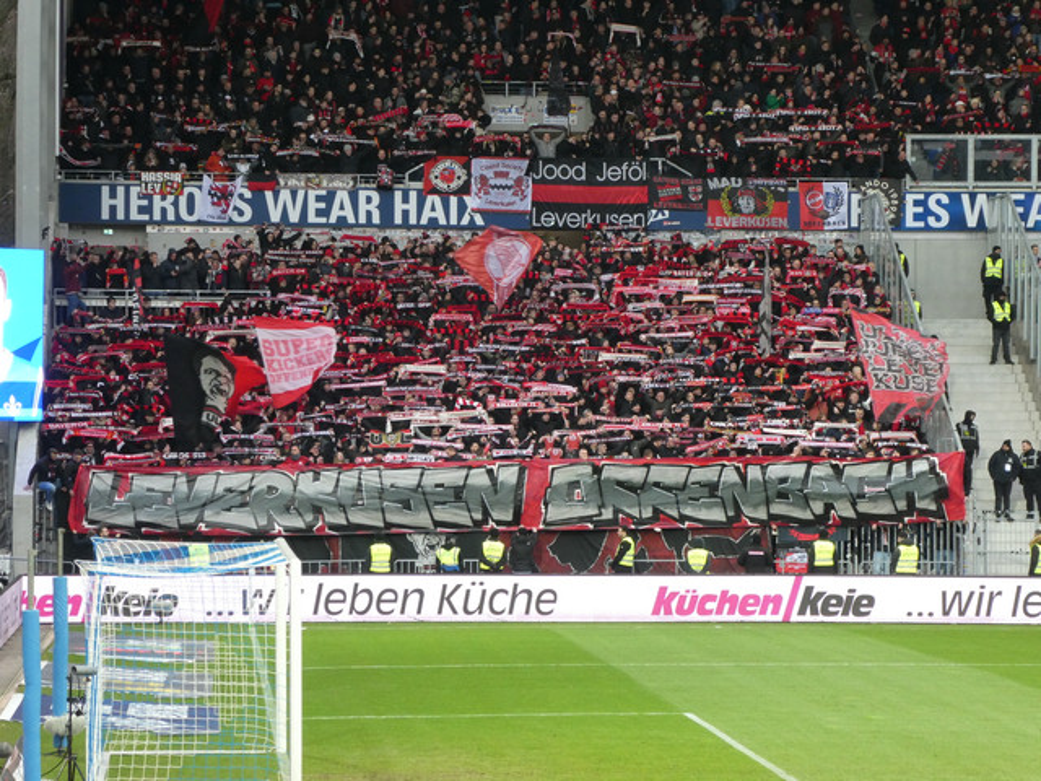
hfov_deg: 14.6
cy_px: 390
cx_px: 520
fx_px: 4060
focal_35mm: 135
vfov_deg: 11.0
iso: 400
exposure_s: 1/80
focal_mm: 24.2
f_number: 5.3
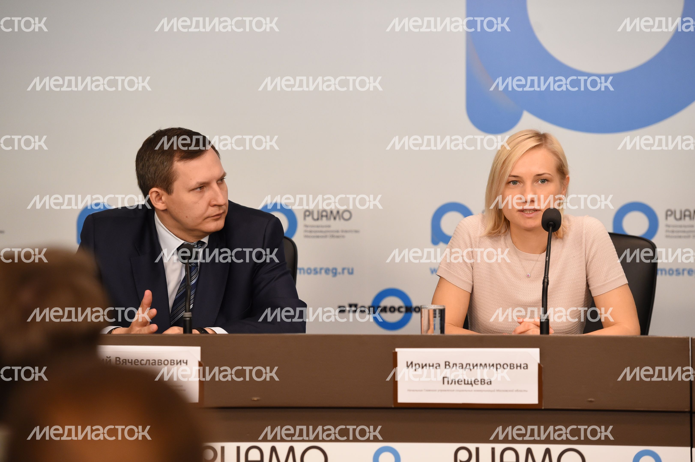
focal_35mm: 155
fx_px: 2991
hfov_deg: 13.3
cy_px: 231
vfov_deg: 8.8
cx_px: 348
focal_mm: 155
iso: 2500
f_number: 4
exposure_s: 1/320
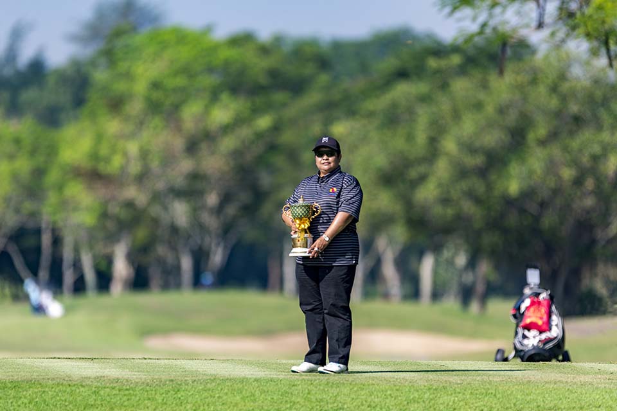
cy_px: 206
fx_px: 6855
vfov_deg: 3.4
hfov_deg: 5.2
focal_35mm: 400
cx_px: 308
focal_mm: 400
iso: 560
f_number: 3.5
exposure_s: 1/8000
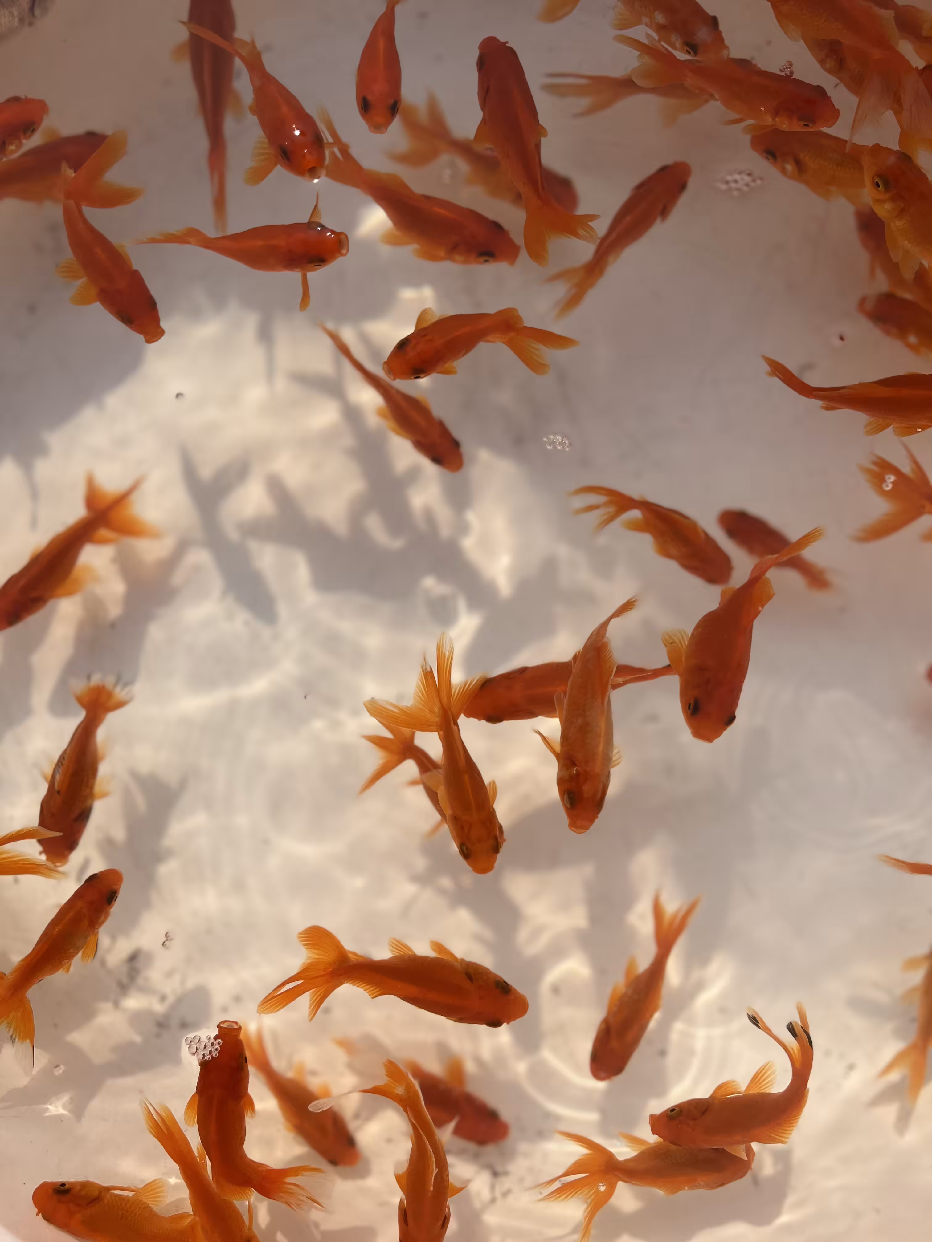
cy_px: 621
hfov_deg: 53.1
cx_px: 466
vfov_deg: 67.3
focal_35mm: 26
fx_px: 933
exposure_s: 1/5556
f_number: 1.6
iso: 50
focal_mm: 5.1
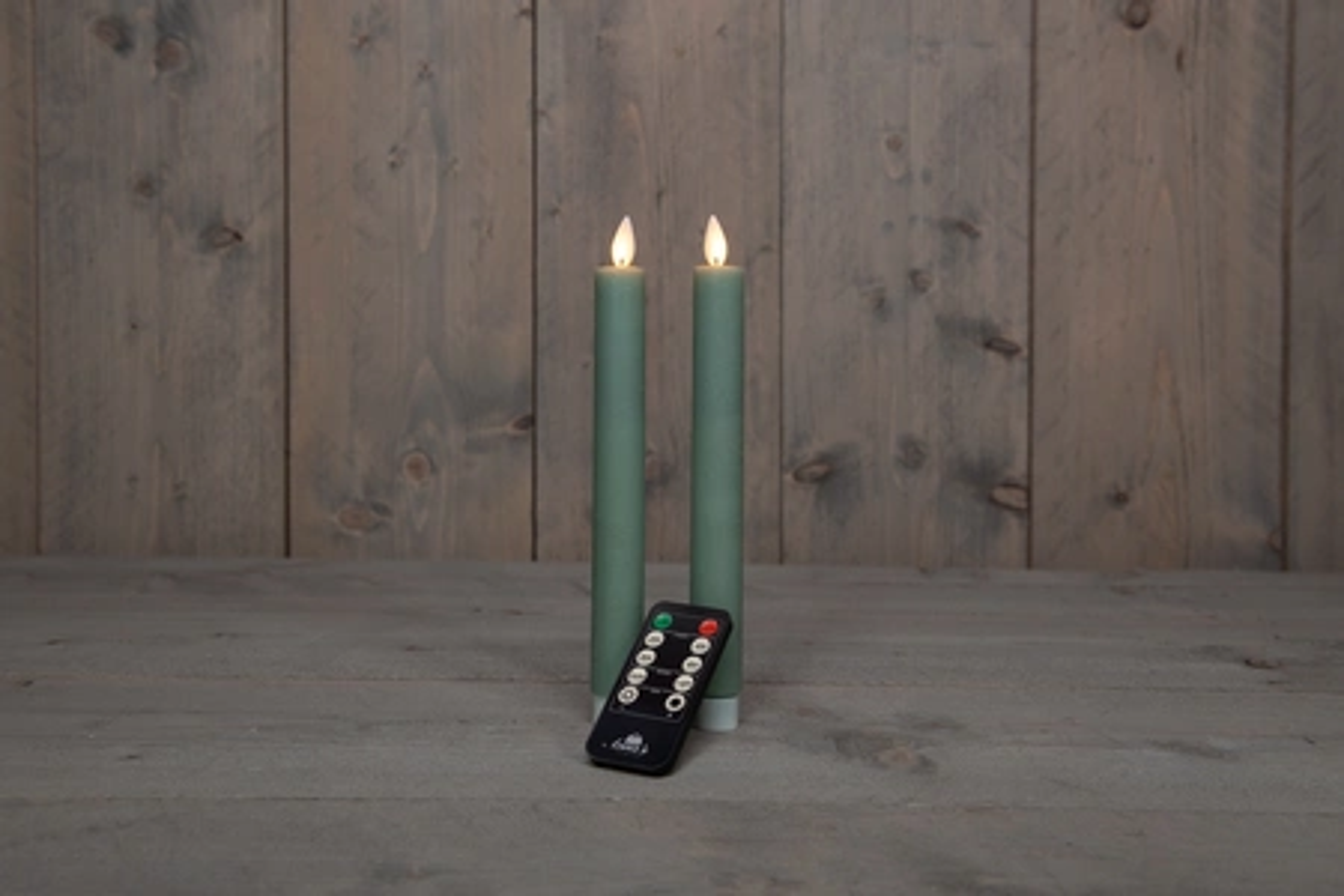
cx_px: 672
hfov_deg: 48.5
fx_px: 1493
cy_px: 448
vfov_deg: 33.4
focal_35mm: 40
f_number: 7.1
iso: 320
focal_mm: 40
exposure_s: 1/30
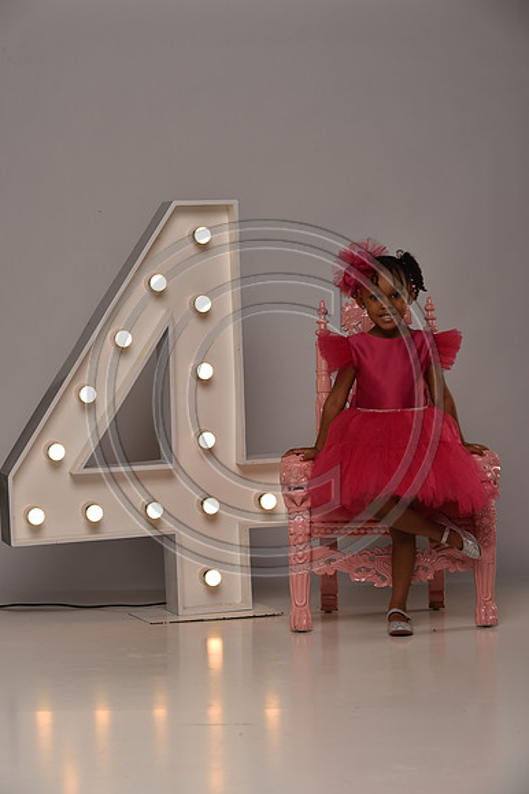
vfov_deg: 24.8
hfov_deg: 16.6
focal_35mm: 82
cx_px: 264
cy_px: 397
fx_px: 1809
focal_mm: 82
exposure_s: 1/160
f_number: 5.6
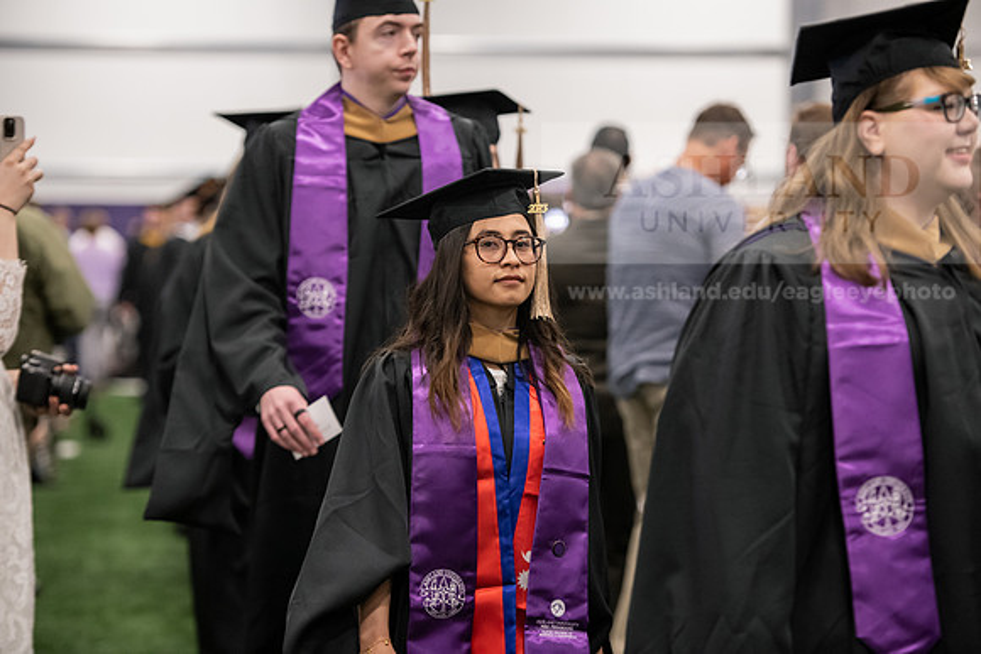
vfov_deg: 11.4
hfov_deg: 17.1
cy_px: 327
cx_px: 490
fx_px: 3271
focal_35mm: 120
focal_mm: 120
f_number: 3.2
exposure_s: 1/200
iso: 3200
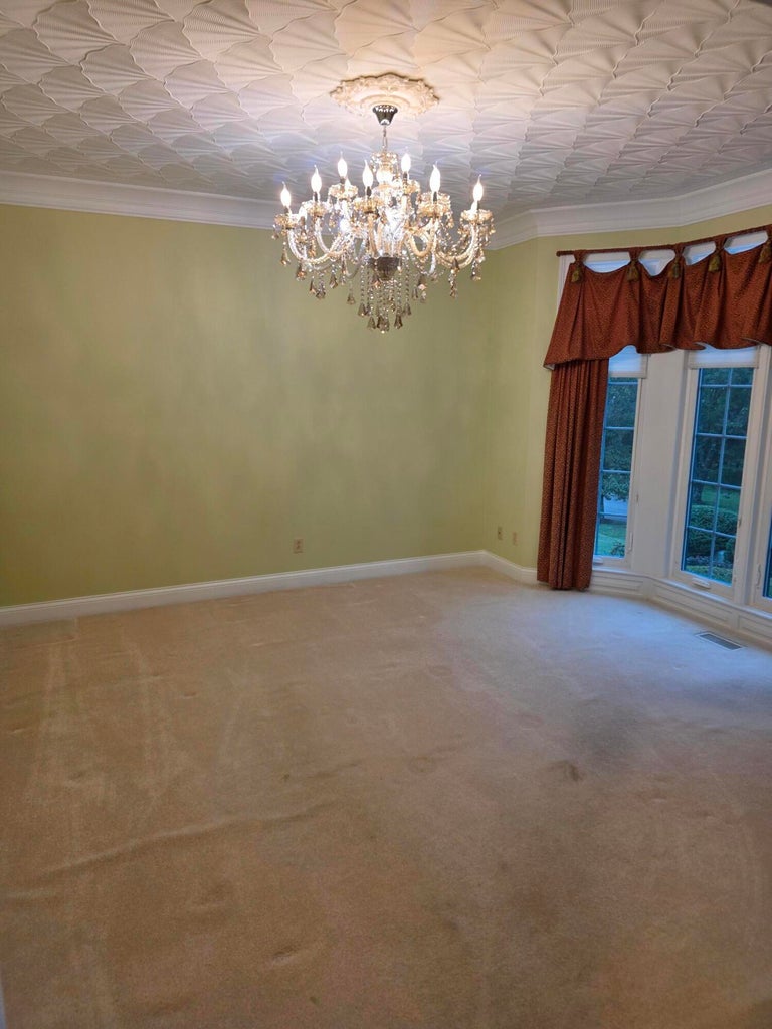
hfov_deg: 58.9
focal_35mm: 23
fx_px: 684
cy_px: 514
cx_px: 386
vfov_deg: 73.9
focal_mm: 6.3
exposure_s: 1/120
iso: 80
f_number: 1.7
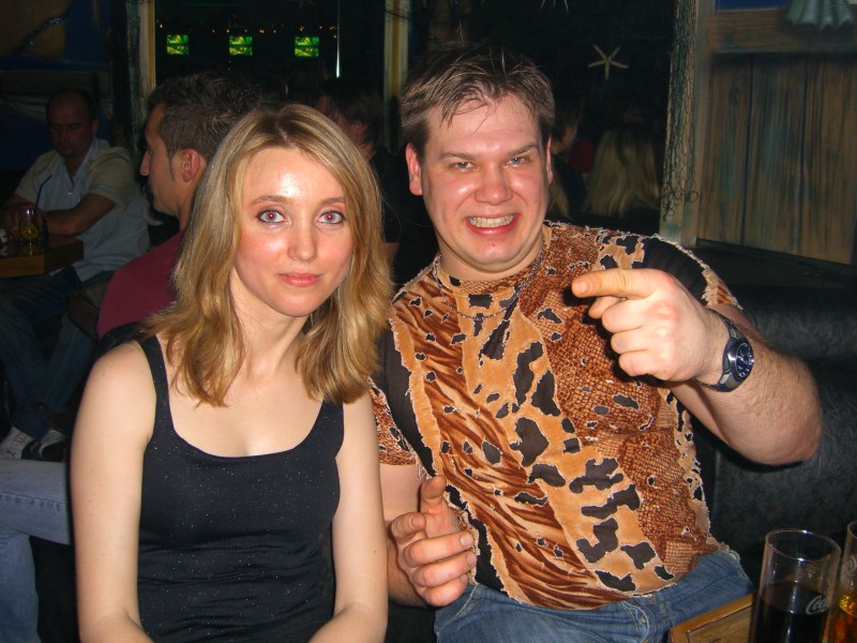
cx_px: 428
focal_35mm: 38
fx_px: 941
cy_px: 322
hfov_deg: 49.0
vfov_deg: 37.7
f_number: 2.8
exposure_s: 1/60
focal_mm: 7.9
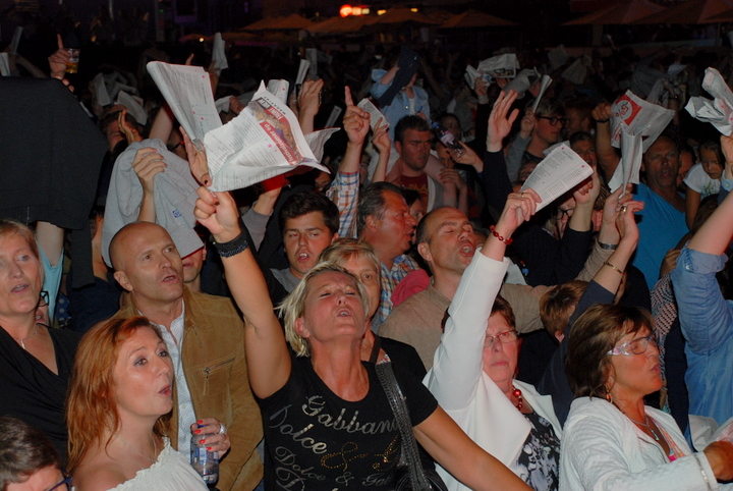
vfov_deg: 20.7
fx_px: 1345
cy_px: 246
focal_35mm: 66
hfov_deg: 30.5
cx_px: 366
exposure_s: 1/60
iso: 320
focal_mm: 44
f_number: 4.8
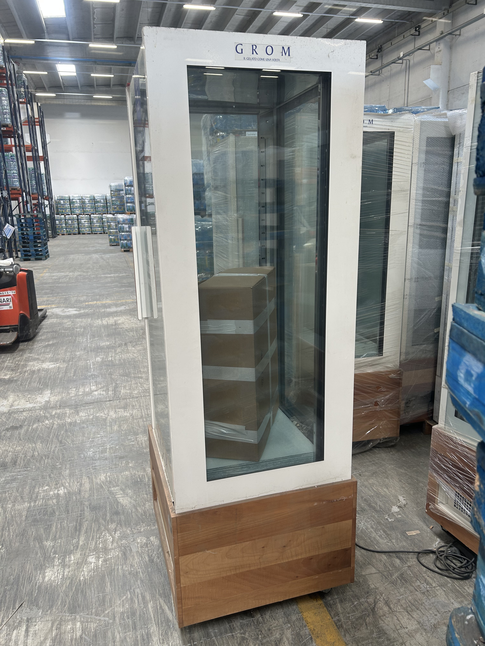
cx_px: 242
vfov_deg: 67.3
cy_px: 323
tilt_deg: -14.5
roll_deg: +1.3
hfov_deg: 53.1
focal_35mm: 26
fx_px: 486
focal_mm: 5.7
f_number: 1.5
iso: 64
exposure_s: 1/100
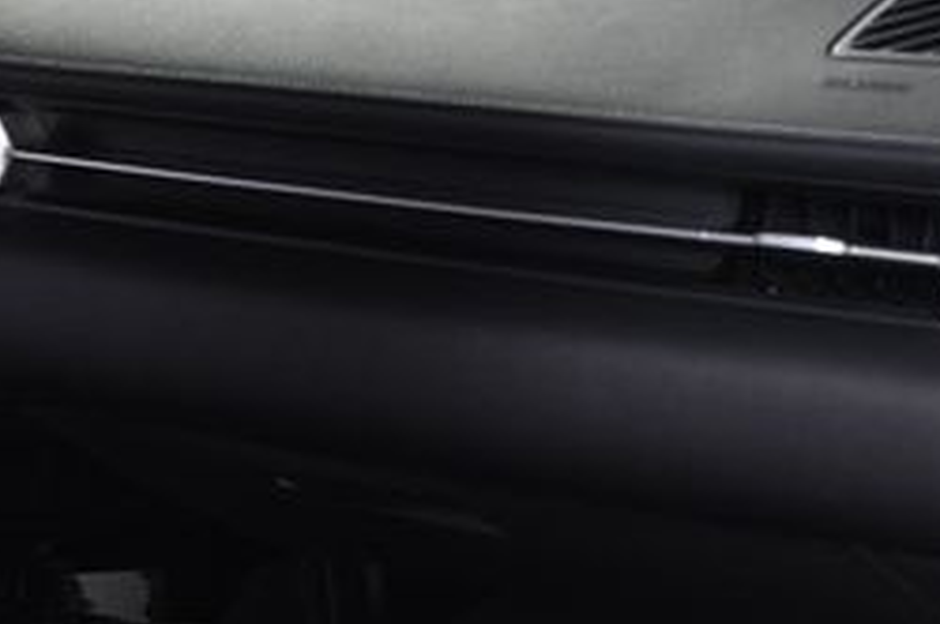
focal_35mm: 123
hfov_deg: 16.4
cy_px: 496
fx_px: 3207
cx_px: 30
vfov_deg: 11.1
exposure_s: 1/160
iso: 100
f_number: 4
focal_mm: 32
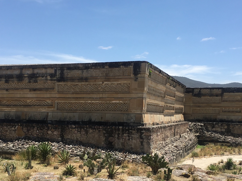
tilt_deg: -1.9
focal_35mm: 48
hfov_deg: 39.6
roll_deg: +0.3
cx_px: 115
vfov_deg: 30.1
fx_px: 336
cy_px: 120
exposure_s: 1/1425
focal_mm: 4.15
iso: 25
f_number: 2.2
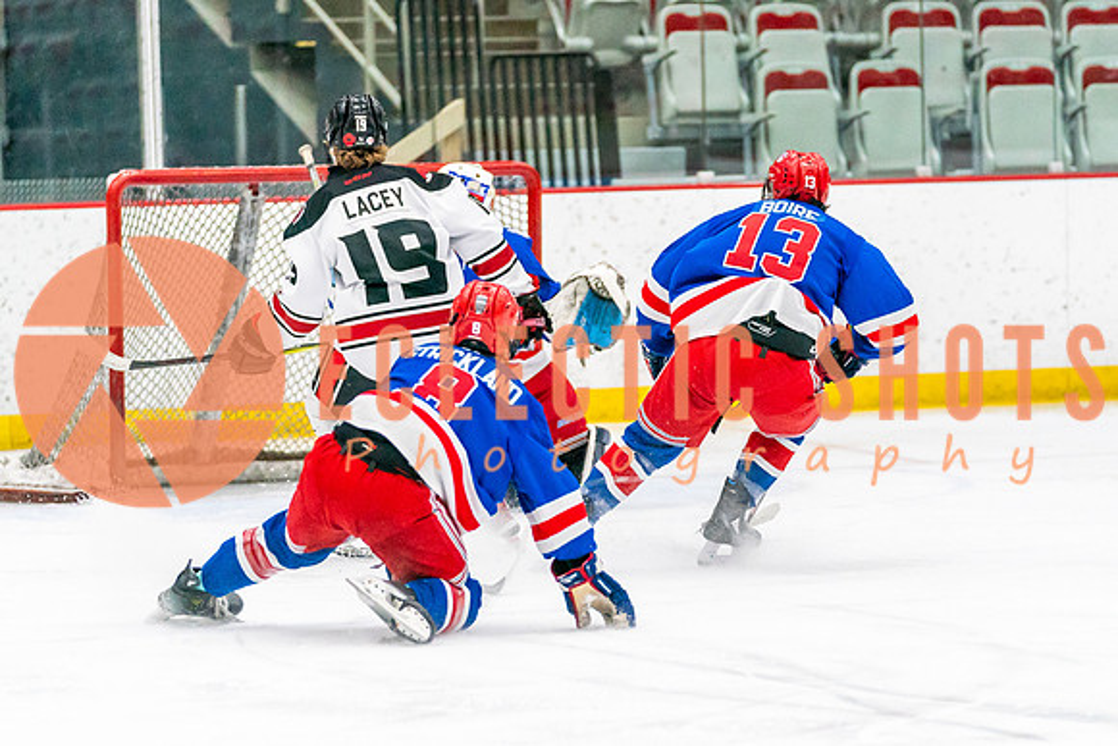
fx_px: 7569
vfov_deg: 5.6
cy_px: 416
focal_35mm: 244
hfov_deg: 8.4
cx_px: 559
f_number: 2.8
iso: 3200
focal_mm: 158
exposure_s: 1/1250
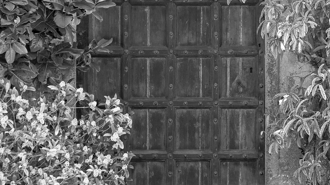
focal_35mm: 221
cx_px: 165
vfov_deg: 5.5
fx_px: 1934
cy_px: 30
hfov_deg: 9.8
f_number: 5.6
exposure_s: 1/500
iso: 2200
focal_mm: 140
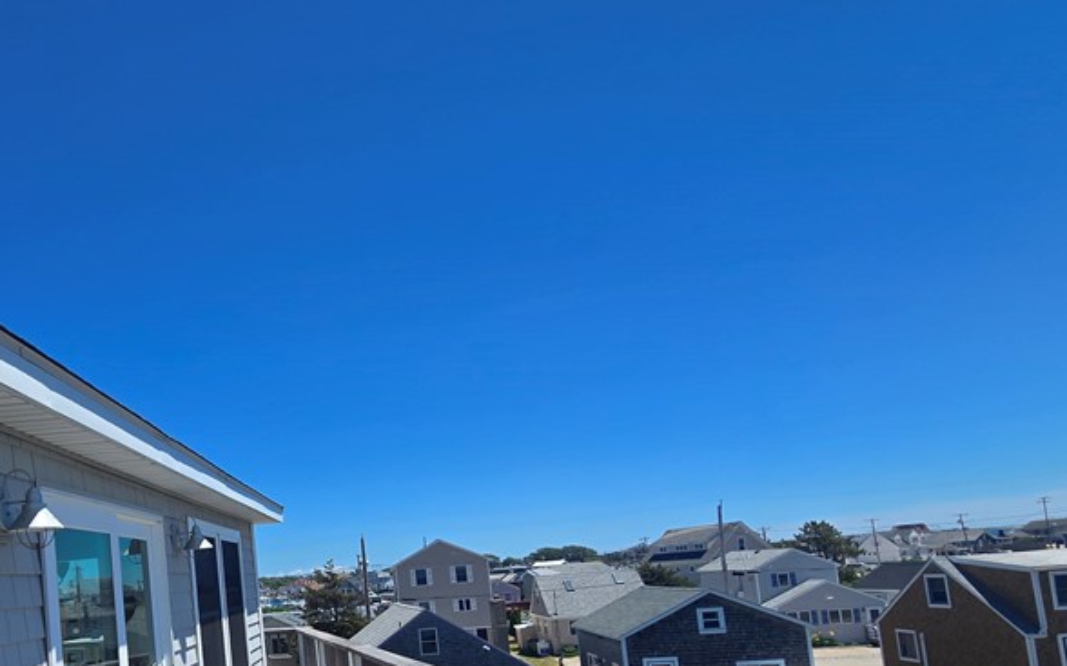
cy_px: 548
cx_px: 174
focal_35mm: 24
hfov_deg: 66.0
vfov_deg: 47.7
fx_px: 698
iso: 50
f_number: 2.2
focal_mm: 2.2
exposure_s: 1/2782
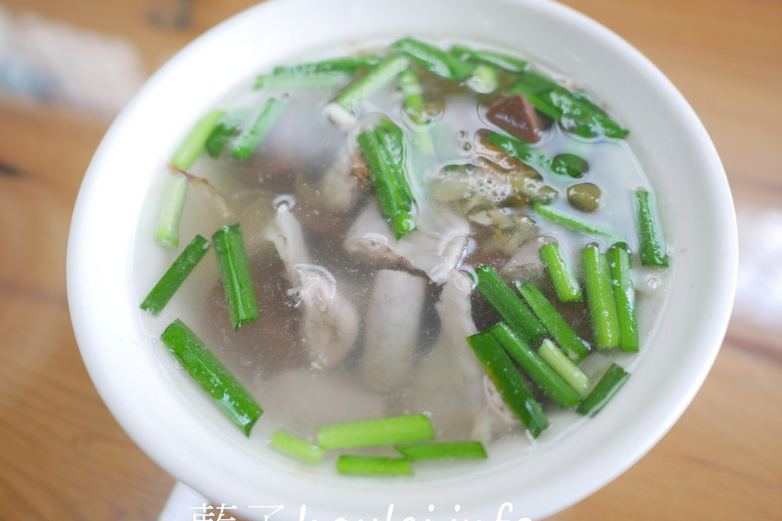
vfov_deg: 41.1
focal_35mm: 32
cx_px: 386
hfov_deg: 58.7
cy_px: 264
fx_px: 695
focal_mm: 15
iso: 250
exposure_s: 1/60
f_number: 1.7
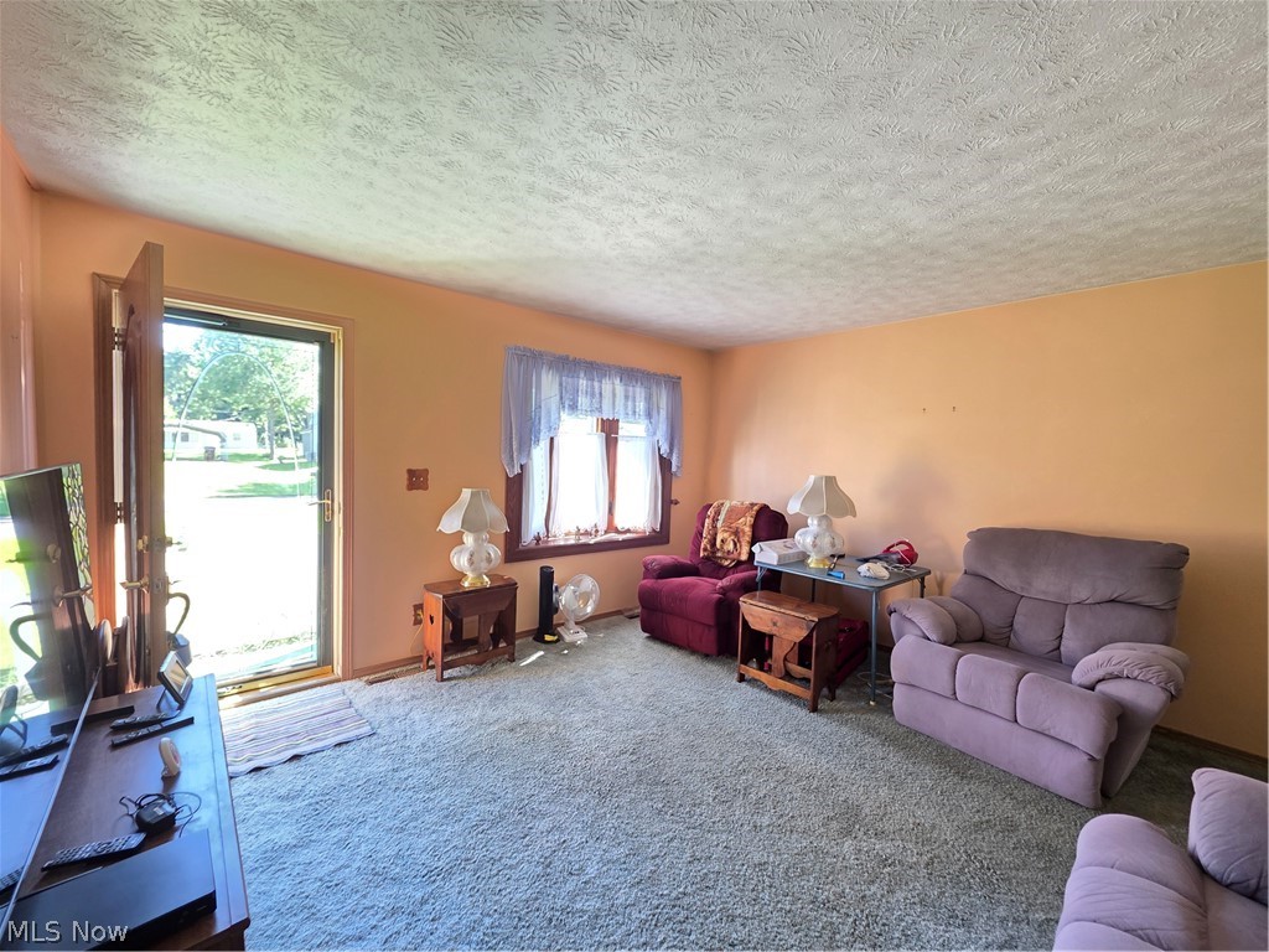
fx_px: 477
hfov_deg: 106.2
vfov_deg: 89.9
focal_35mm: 13
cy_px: 476
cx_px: 634
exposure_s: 1/60
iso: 160
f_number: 1.9
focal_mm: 2.2
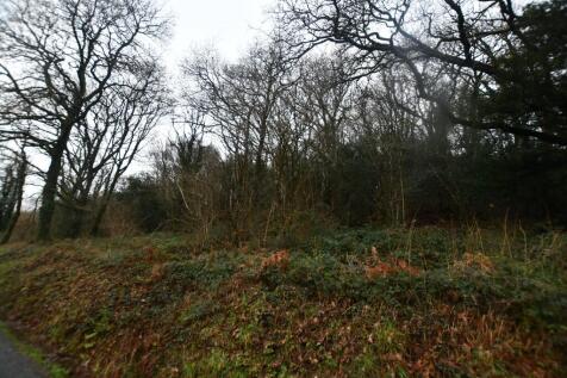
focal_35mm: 15
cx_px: 284
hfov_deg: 100.4
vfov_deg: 77.3
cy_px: 189
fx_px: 236
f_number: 4.5
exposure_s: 1/250
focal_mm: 10
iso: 400
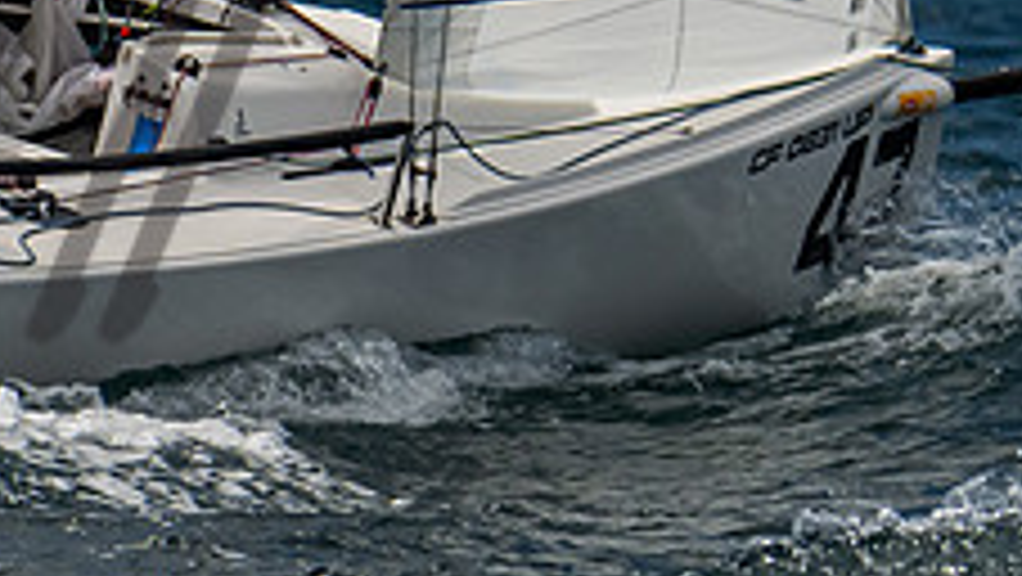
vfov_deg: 1.2
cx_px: -477
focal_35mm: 995
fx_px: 26980
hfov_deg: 2.2
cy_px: -176
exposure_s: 1/4000
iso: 400
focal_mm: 220
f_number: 6.3
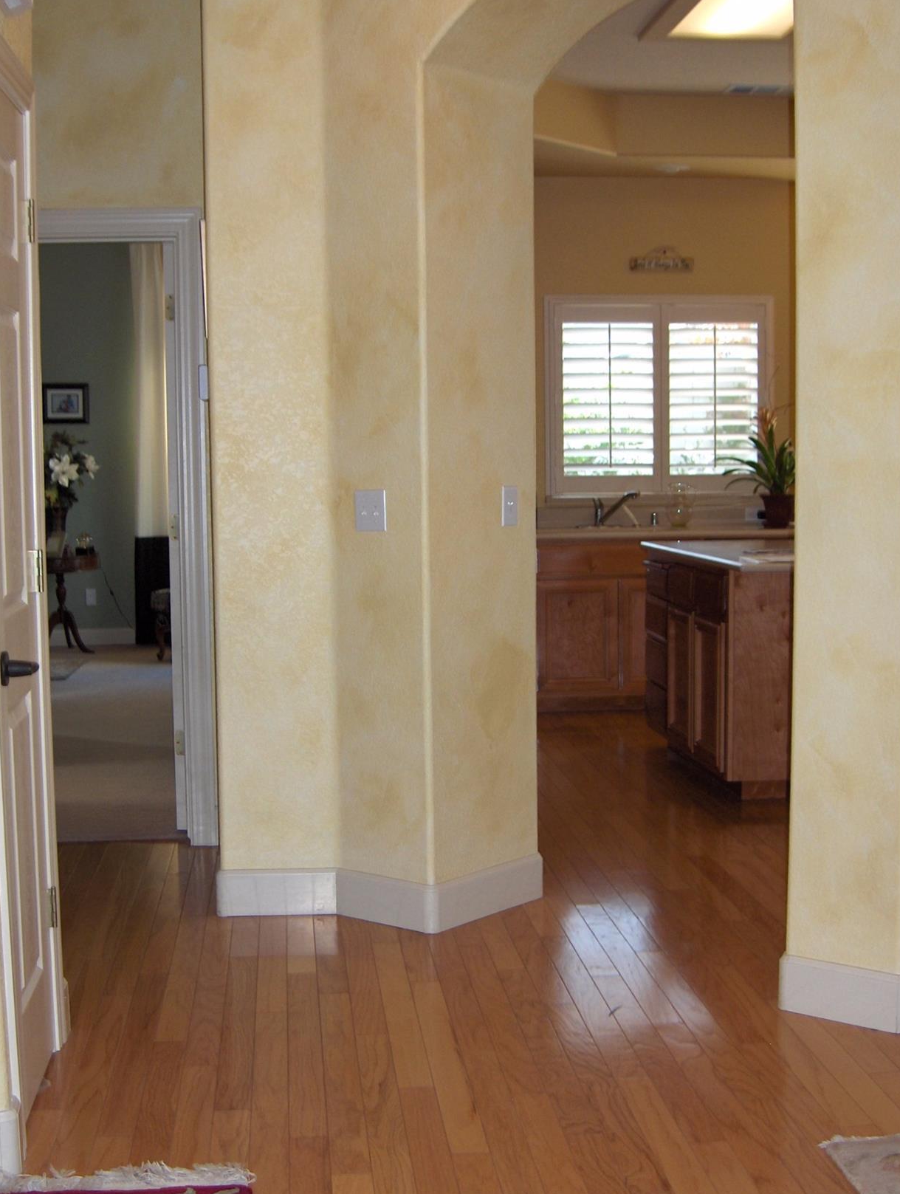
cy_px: 650
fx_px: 1659
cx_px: 421
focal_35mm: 48
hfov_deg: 30.4
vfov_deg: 39.6
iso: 187
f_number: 2.8
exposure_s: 1/60
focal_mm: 8
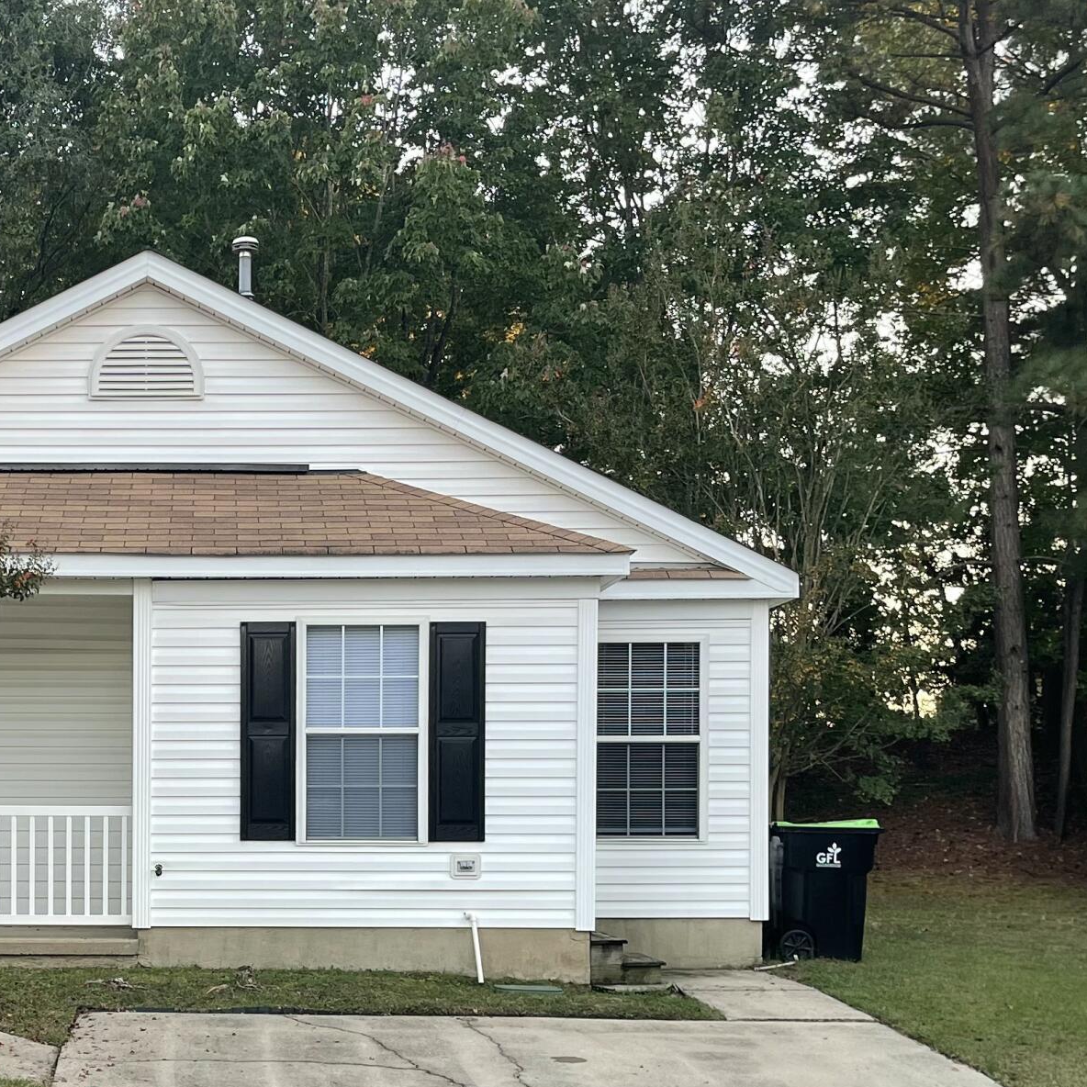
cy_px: 841
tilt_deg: -2.5
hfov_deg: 29.7
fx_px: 1990
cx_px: 177
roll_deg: -0.9
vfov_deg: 30.0
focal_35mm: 56
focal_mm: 5.1
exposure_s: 1/121
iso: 64
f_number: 1.6
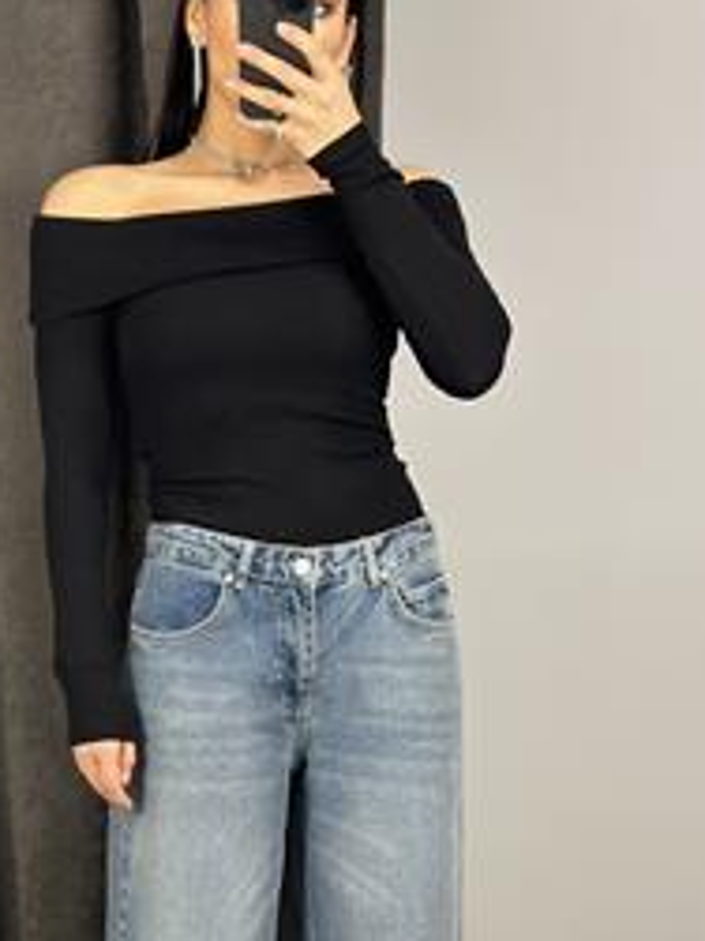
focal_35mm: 79
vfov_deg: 24.5
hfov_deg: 18.6
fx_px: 2147
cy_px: 703
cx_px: 202
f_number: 1.78
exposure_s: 1/50
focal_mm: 6.86
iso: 125
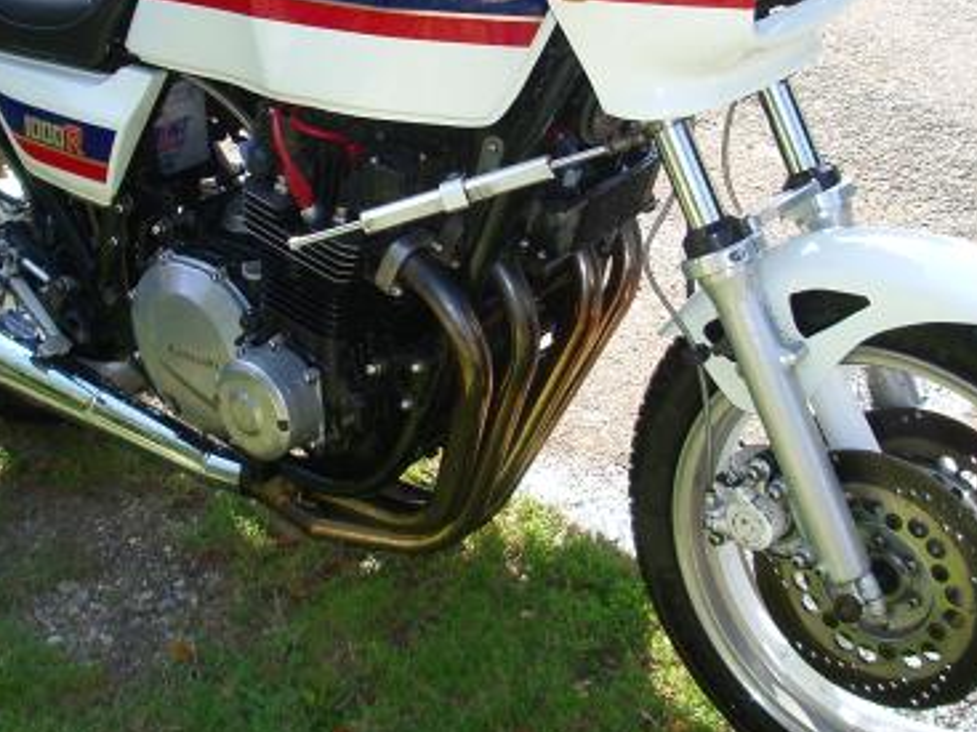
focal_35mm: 61
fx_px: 1721
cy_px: 194
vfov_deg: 23.8
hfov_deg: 31.7
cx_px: 461
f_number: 2.6
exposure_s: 1/250
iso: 80
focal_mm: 5.8
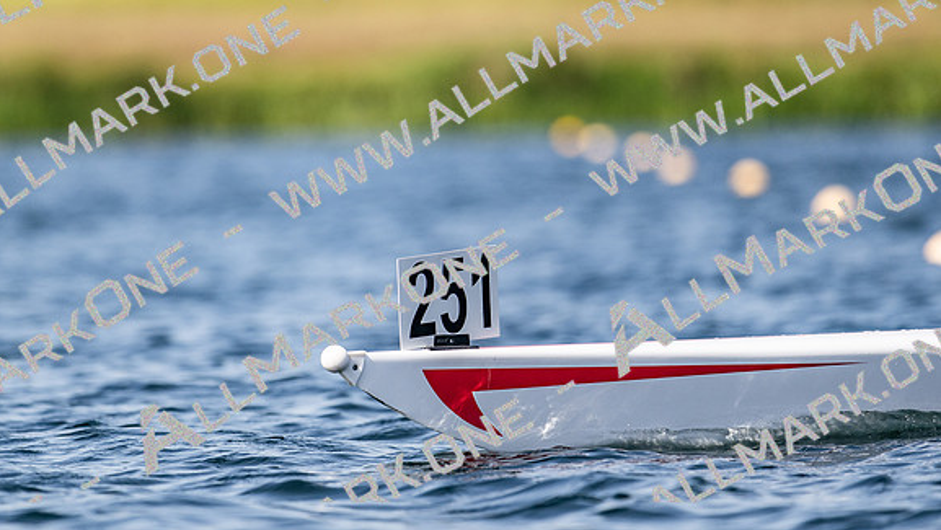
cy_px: 223
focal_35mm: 631
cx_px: 470
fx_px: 15750
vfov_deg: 1.9
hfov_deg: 3.4
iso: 200
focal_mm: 400
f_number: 4.5
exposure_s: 1/2500
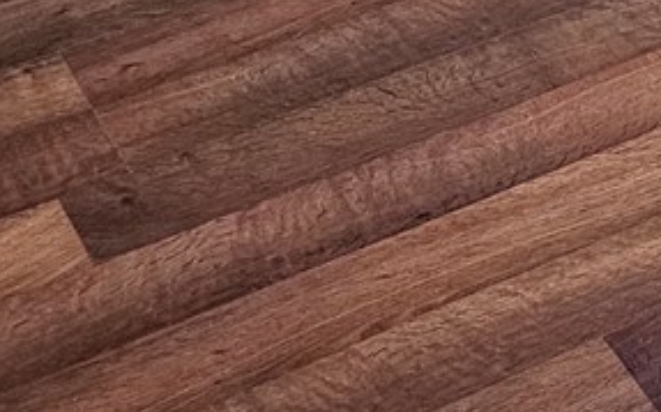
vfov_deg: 9.3
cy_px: -249
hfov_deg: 14.1
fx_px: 2449
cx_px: 1085
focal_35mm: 136
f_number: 1.7
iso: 640
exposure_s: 1/30
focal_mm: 6.3
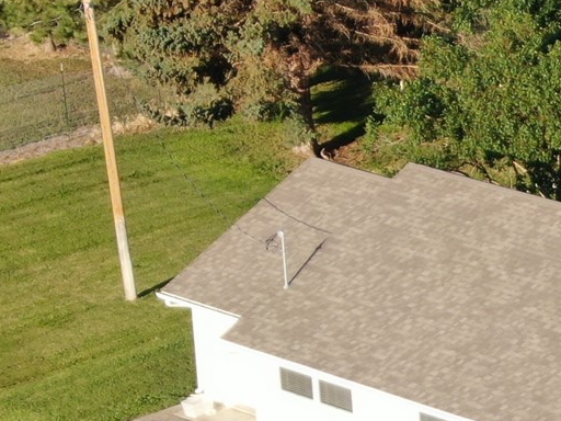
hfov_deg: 10.0
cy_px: 497
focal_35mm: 192
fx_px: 3112
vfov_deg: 7.7
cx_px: 854
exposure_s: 1/240
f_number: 3.8
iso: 100
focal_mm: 8.6
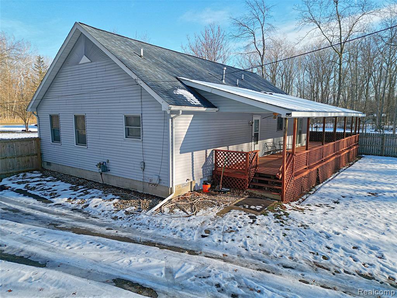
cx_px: 198
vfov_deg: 56.8
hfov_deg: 71.6
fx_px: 275
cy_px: 149
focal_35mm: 24
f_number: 1.7
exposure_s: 1/1600
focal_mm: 6.7
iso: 140
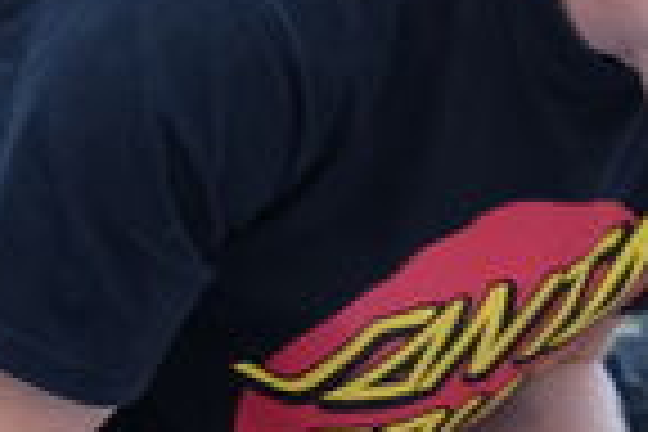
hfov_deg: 1.7
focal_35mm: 1193
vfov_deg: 1.2
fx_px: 21472
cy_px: -274
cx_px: 1737
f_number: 5.6
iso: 200
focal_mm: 116.1
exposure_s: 1/52
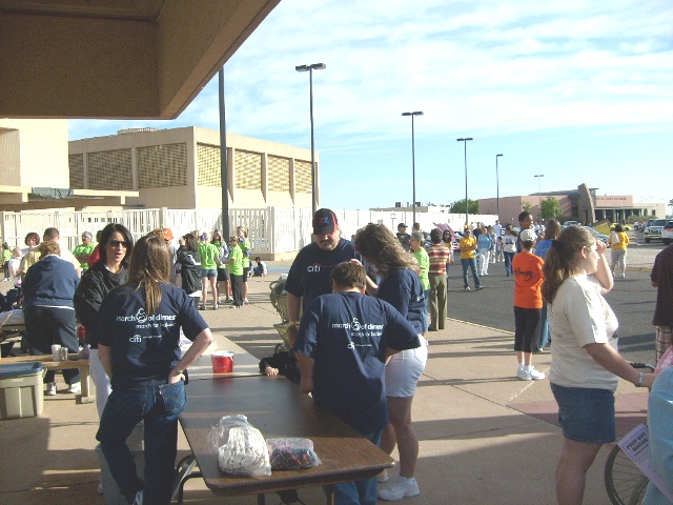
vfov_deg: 40.7
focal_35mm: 35
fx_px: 680
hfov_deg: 52.6
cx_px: 336
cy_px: 252
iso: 80
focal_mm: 5.8
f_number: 7.1
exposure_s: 1/350
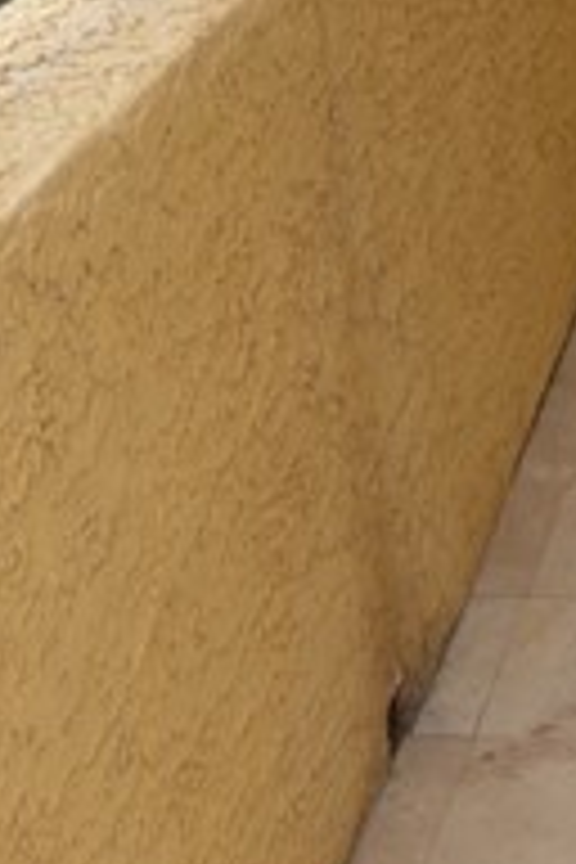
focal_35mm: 85
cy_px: 353
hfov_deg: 14.3
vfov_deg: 23.9
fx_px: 2040
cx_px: 1006
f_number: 9
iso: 100
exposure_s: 1/200
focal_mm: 10
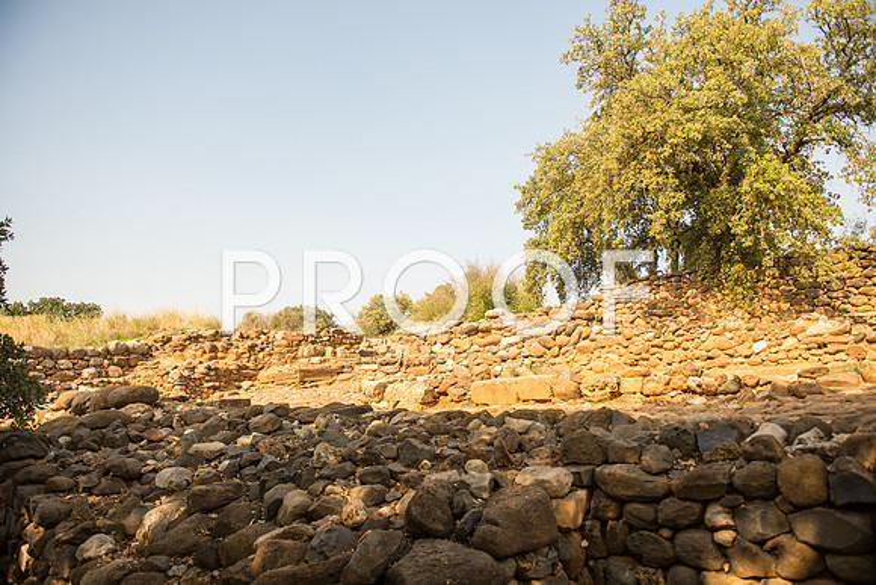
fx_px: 584
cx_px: 438
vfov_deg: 53.2
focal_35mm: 24
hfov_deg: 73.7
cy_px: 292
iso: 100
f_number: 2.8
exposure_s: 1/1000
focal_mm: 24
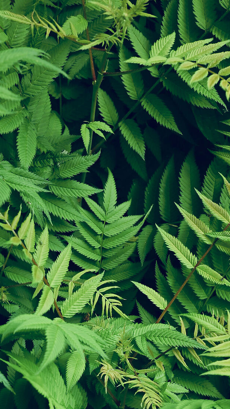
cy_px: 407
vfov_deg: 22.5
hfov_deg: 13.3
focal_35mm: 91
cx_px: 99
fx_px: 986
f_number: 6.7
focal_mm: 40
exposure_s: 1/180
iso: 100
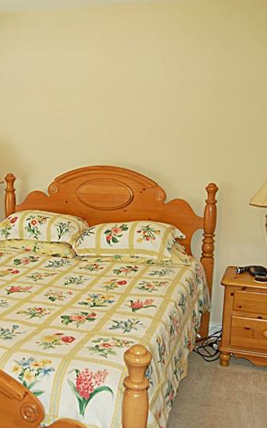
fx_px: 490
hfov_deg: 30.3
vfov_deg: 47.2
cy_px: 212
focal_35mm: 42
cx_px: 87
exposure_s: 1/60
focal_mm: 18
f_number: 3.5
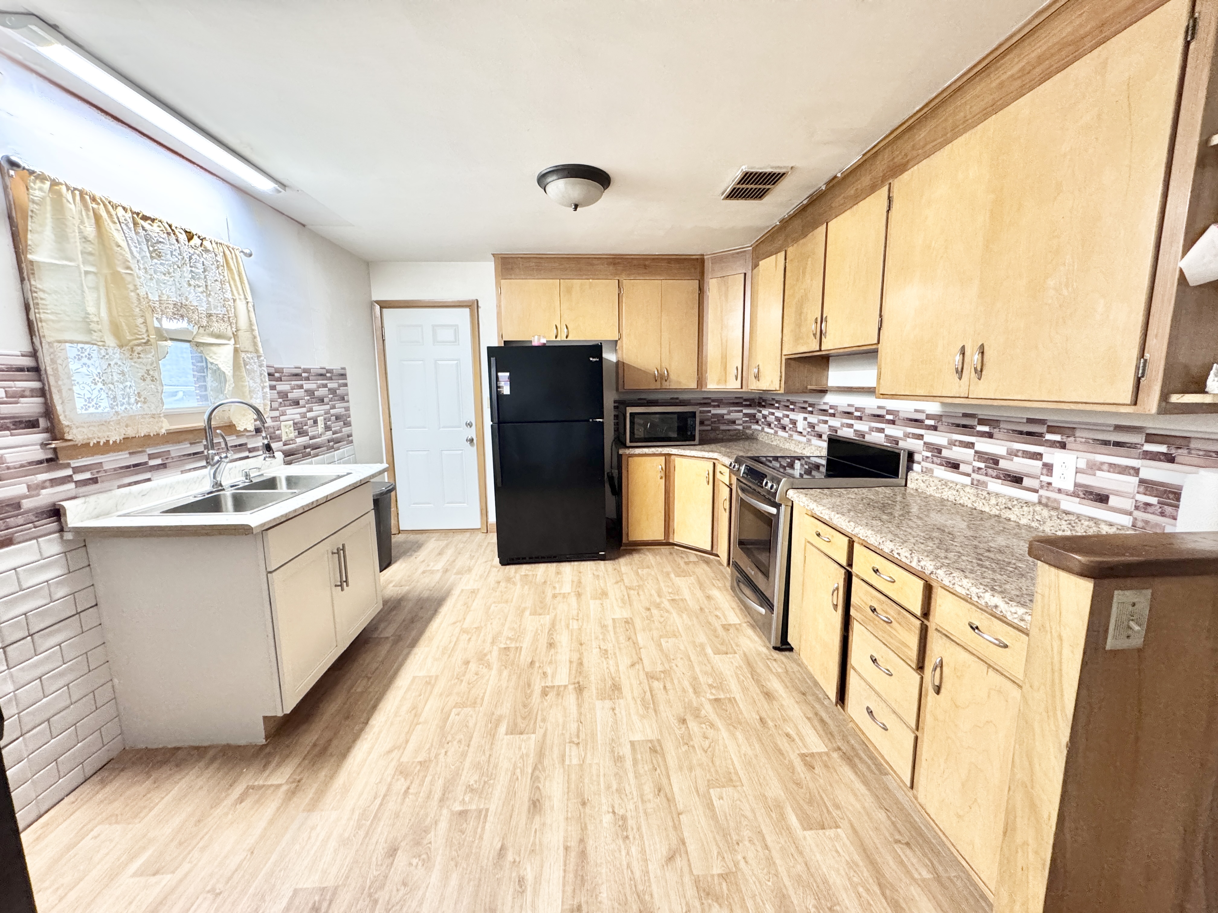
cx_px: 609
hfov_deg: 102.1
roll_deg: +0.7
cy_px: 456
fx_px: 493
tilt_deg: -9.5
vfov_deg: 85.7
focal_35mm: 14
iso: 500
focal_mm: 2.22
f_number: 2.2
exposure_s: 1/60
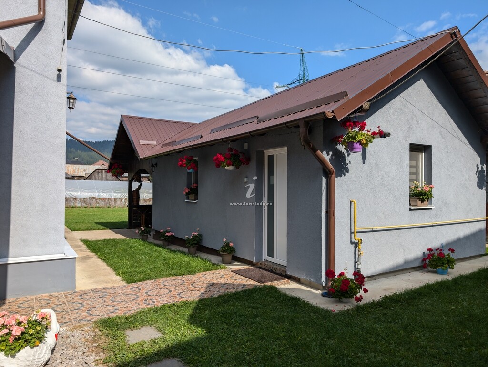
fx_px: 339
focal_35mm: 24
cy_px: 184
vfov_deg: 56.9
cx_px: 244
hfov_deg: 71.5
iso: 20
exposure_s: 1/1224
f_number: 1.68
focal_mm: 6.9
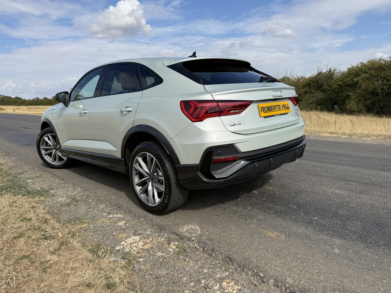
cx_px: 196
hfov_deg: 71.6
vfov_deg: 56.8
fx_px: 271
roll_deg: +3.5
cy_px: 146
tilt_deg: -8.5
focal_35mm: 24
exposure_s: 1/5714
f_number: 1.78
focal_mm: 6.76
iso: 80
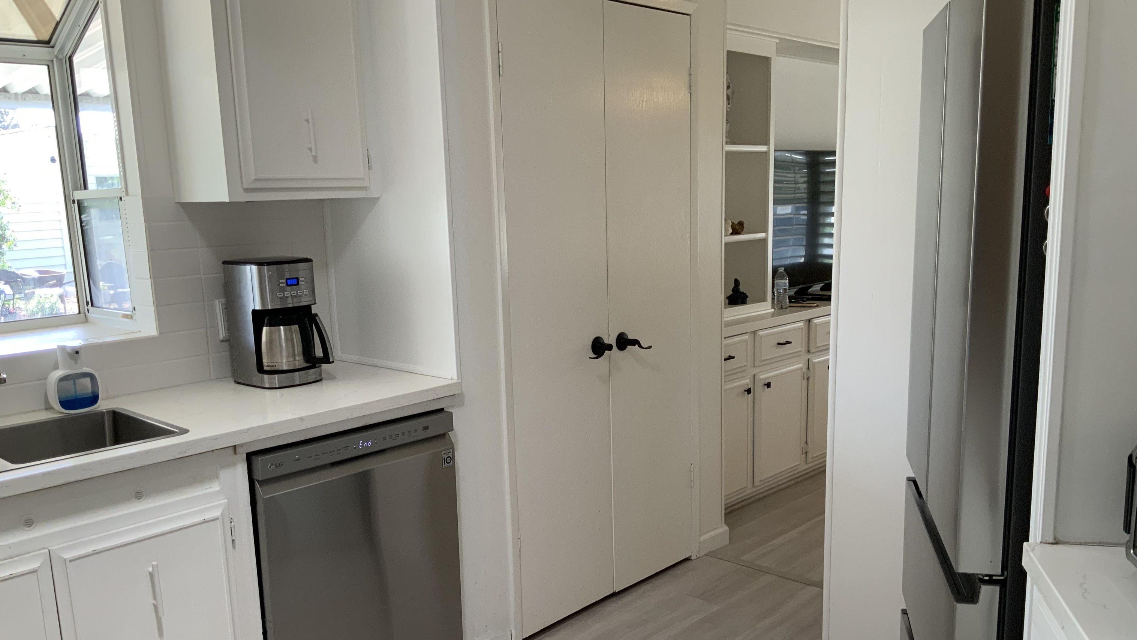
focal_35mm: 32
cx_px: 570
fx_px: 965
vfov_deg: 36.6
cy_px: 369
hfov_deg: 61.0
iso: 64
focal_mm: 3
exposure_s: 1/120
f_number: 1.8
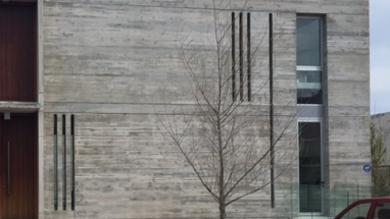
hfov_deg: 38.0
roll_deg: +0.0
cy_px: 157
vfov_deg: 22.5
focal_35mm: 53
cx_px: 90
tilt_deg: +1.5
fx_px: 548
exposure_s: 1/3968
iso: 32
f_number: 2.2
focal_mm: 4.15
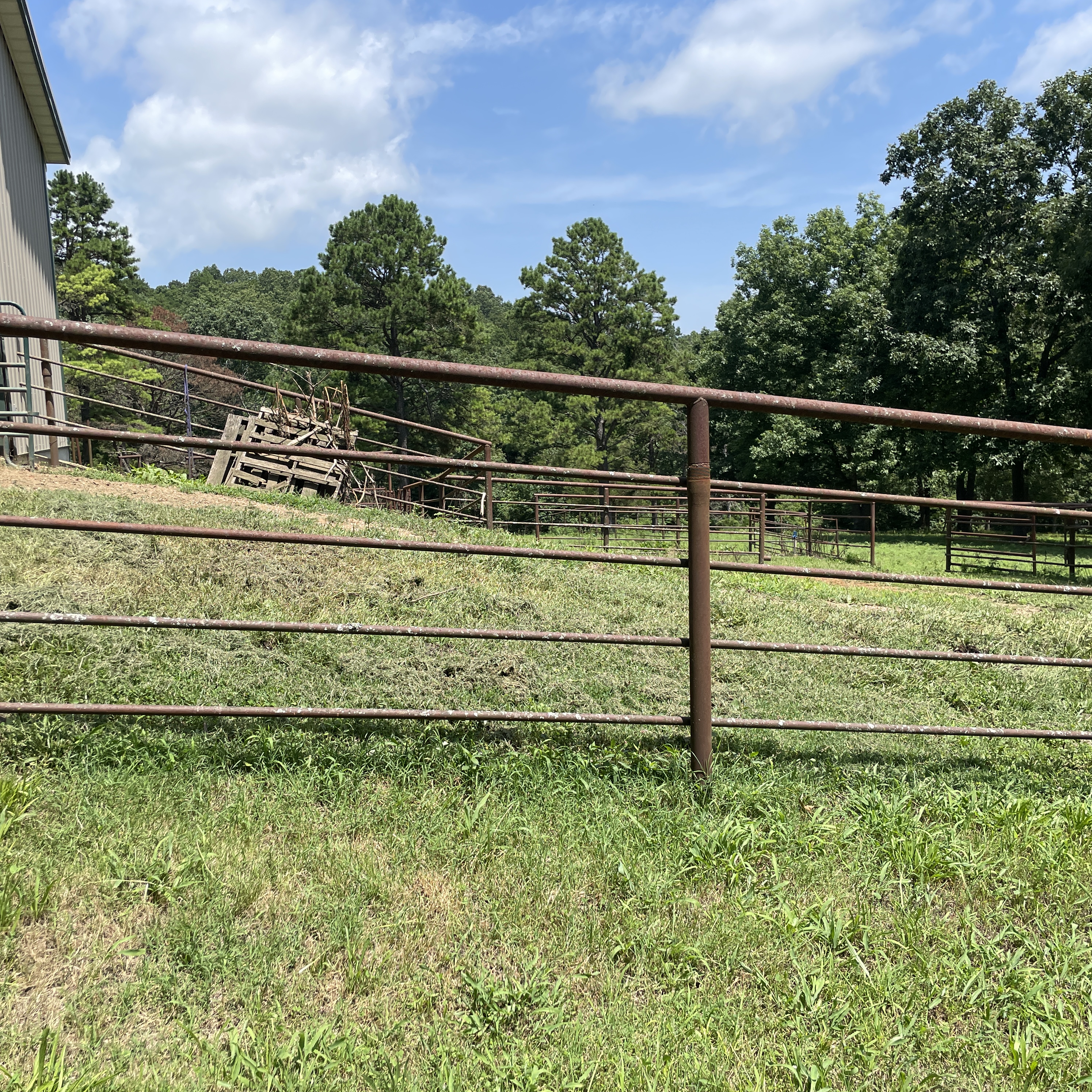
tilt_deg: -7.4
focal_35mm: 31
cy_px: 547
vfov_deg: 52.5
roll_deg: +1.8
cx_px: 506
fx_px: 1106
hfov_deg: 52.5
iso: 32
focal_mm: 4.2
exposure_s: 1/2398
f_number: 1.6
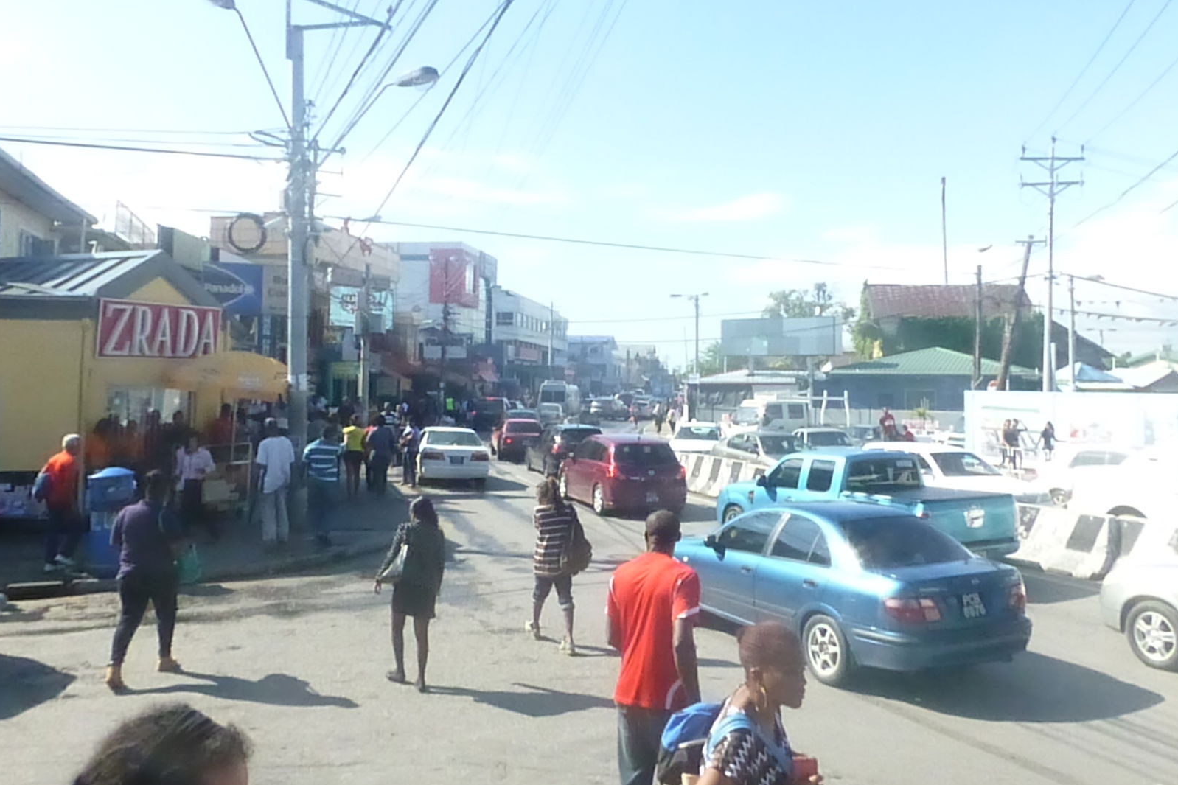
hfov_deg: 61.9
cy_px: 318
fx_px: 981
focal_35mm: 30
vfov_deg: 43.4
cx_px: 633
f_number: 6.3
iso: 1600
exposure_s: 1/2000
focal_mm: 4.3
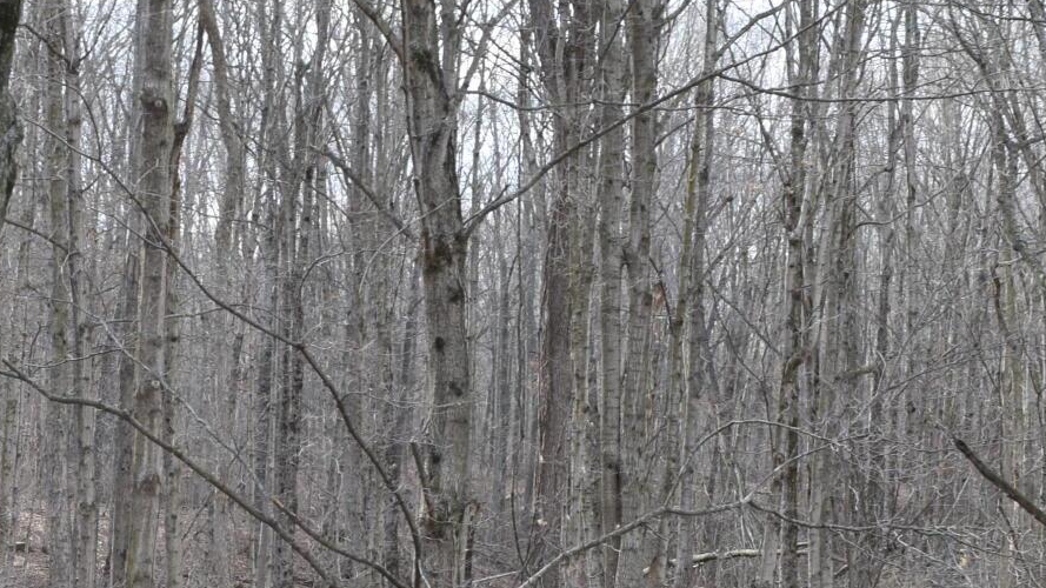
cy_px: 653
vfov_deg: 11.3
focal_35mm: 106
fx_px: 2940
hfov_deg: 20.0
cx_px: 241
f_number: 8
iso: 400
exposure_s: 1/250
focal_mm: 20
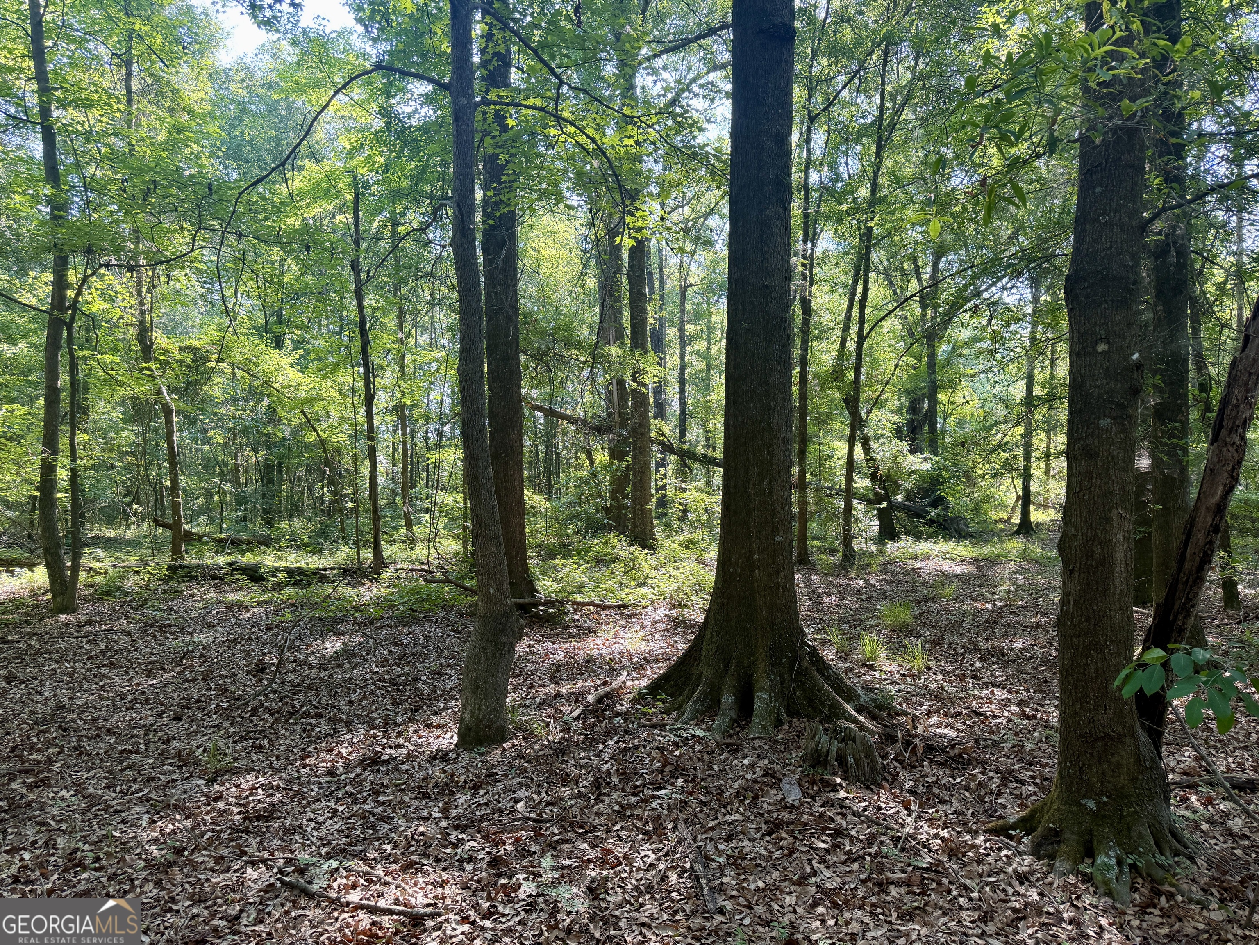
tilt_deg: +0.4
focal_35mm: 24
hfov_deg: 71.6
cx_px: 630
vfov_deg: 56.8
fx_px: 873
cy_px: 472
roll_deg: +1.6
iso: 80
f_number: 1.78
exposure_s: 1/121
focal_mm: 6.76
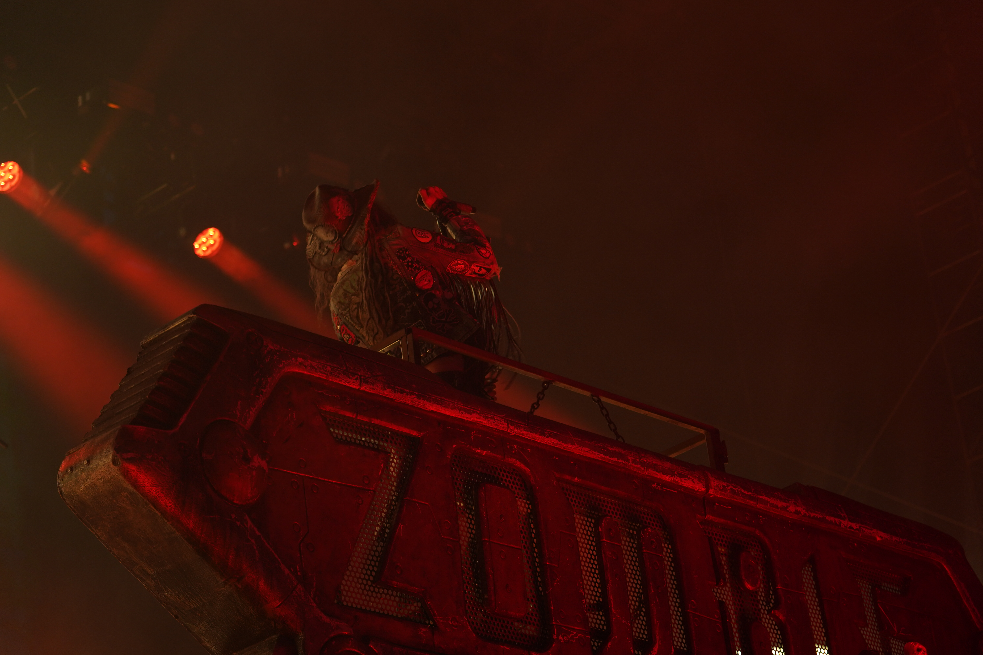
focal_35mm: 105
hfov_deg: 19.5
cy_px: 328
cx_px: 492
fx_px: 2867
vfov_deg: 13.0
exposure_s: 1/125
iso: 800
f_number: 4
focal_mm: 105
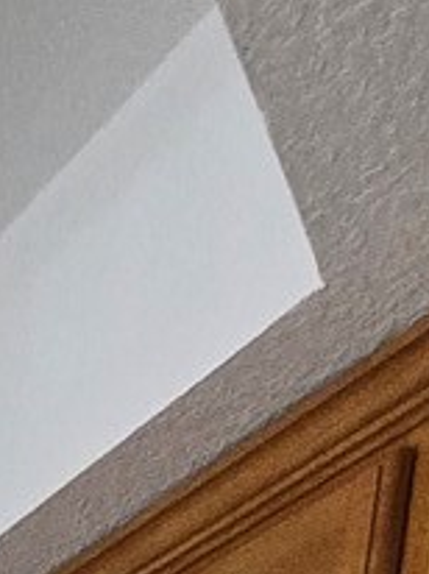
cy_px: 1781
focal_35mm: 101
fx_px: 1672
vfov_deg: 11.0
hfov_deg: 10.4
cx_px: -855
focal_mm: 1.7
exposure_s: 1/60
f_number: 2.2
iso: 250
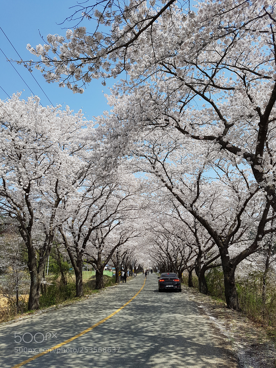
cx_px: 138
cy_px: 184
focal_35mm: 26
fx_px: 276
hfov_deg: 53.1
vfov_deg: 67.3
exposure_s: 1/2184
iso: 50
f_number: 1.7
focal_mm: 4.2
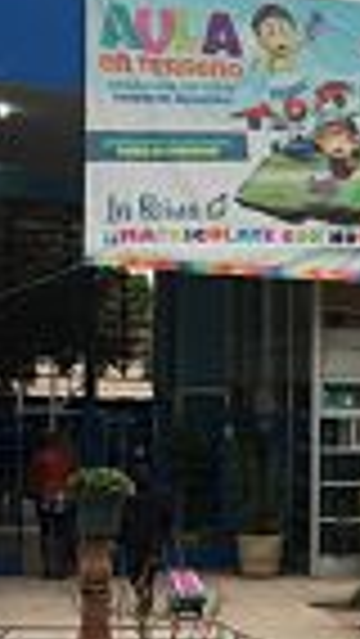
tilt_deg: -1.7
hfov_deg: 12.8
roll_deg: -1.4
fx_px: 1509
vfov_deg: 23.7
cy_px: 459
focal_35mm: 89
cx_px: 567
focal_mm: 4.15
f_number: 2.2
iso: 25
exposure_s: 1/120
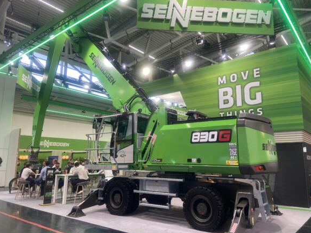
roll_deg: -0.3
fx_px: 242
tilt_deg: +8.8
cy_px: 117
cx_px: 159
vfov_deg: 51.3
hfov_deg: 65.3
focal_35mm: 27
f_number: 1.8
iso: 80
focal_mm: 4.25
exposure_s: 1/100
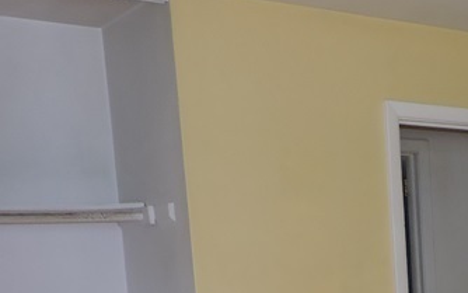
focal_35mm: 78
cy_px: 443
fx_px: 995
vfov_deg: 15.4
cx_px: 549
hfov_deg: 24.2
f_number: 3
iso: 200
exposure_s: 1/40
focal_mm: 4.3
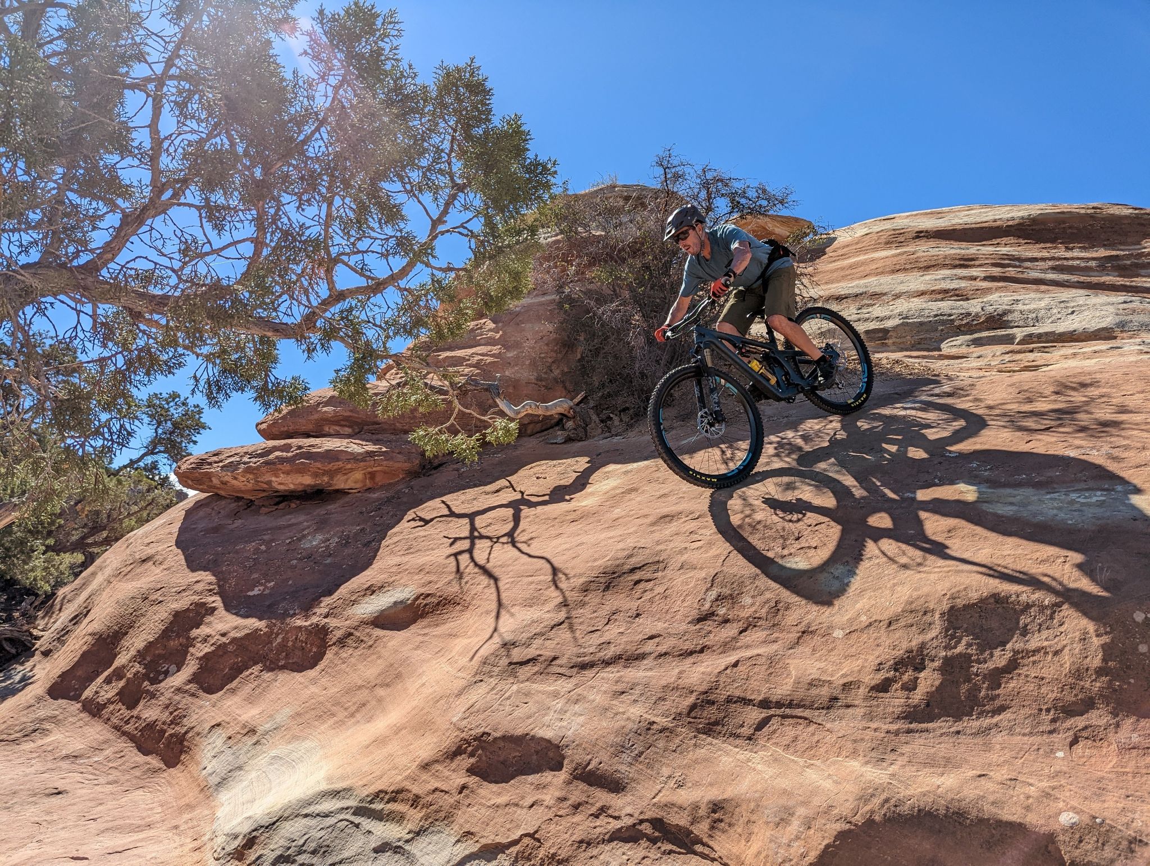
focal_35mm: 24
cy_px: 433
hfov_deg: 71.5
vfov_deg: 56.9
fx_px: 798
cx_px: 575
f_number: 1.85
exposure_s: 1/1795
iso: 41
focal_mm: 6.81
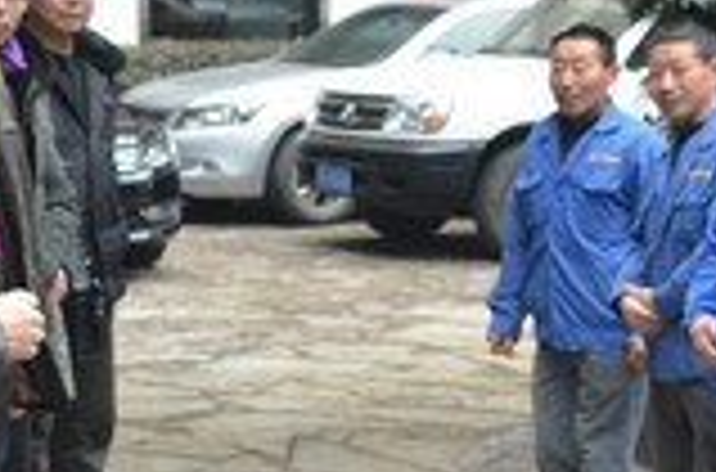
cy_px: 353
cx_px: 491
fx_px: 2618
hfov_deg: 15.5
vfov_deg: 10.3
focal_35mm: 132
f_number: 4.8
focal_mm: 28
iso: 400
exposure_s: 1/90
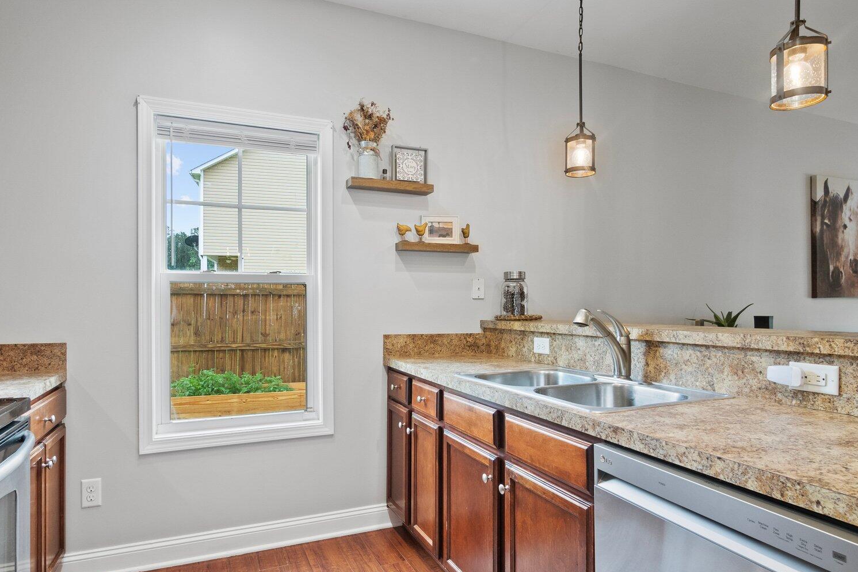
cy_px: 285
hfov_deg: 83.9
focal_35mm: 20
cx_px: 410
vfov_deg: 61.9
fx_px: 477
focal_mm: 7
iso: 400
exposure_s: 1/13
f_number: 4
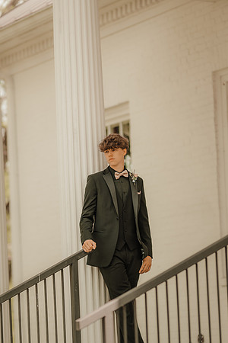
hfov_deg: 8.7
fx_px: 1491
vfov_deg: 13.1
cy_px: 172
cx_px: 114
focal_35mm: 157
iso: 64
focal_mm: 105
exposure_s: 1/800
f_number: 1.4
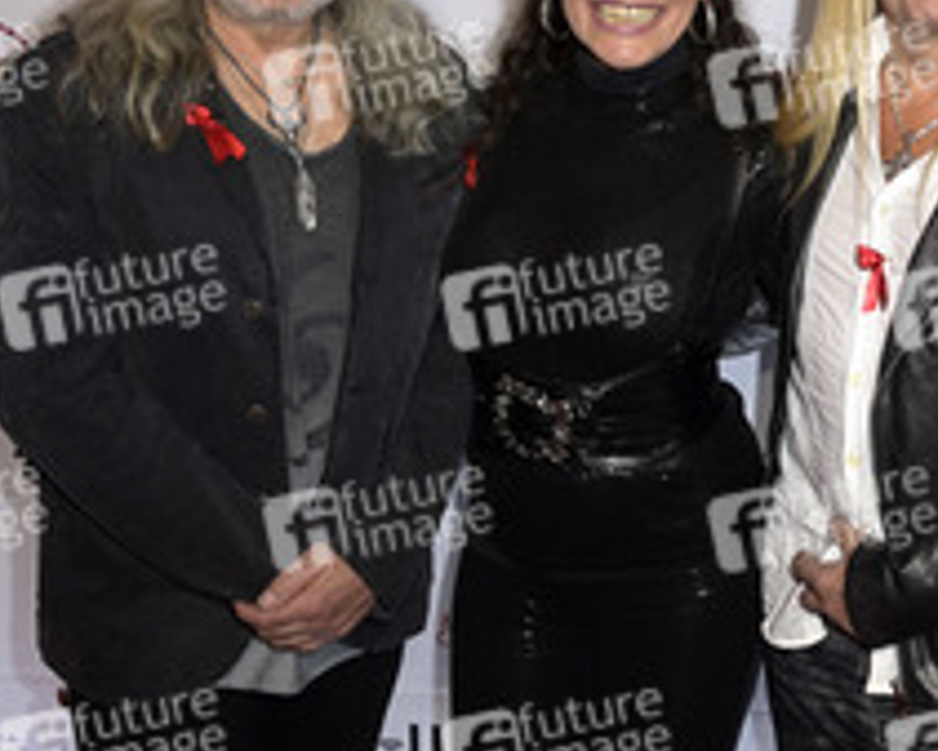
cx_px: 882
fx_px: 1444
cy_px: 187
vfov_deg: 28.7
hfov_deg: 33.6
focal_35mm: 52
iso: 640
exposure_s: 1/250
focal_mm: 26
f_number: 5.6
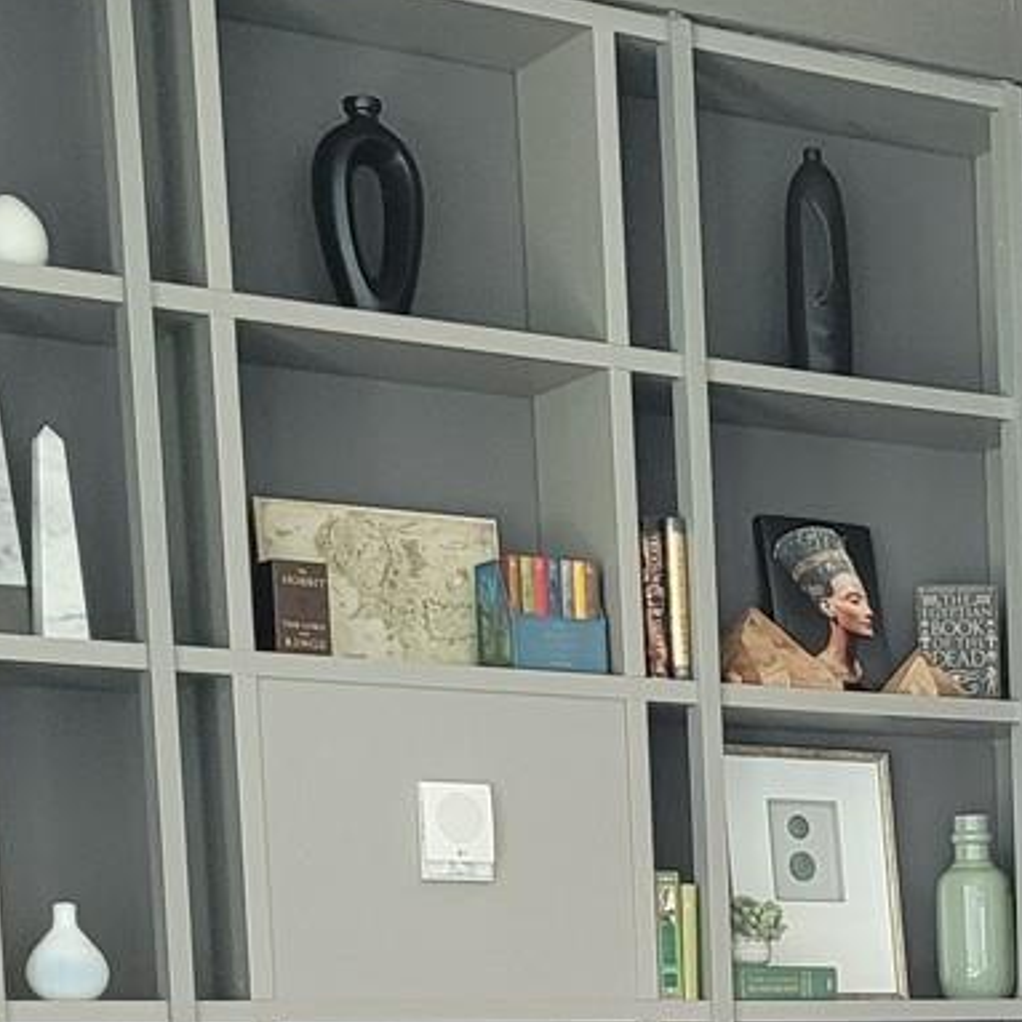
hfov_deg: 17.2
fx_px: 3207
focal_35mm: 96
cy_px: 1398
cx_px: 1254
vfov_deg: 16.9
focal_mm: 5.4
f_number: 1.8
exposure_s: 1/120
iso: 250
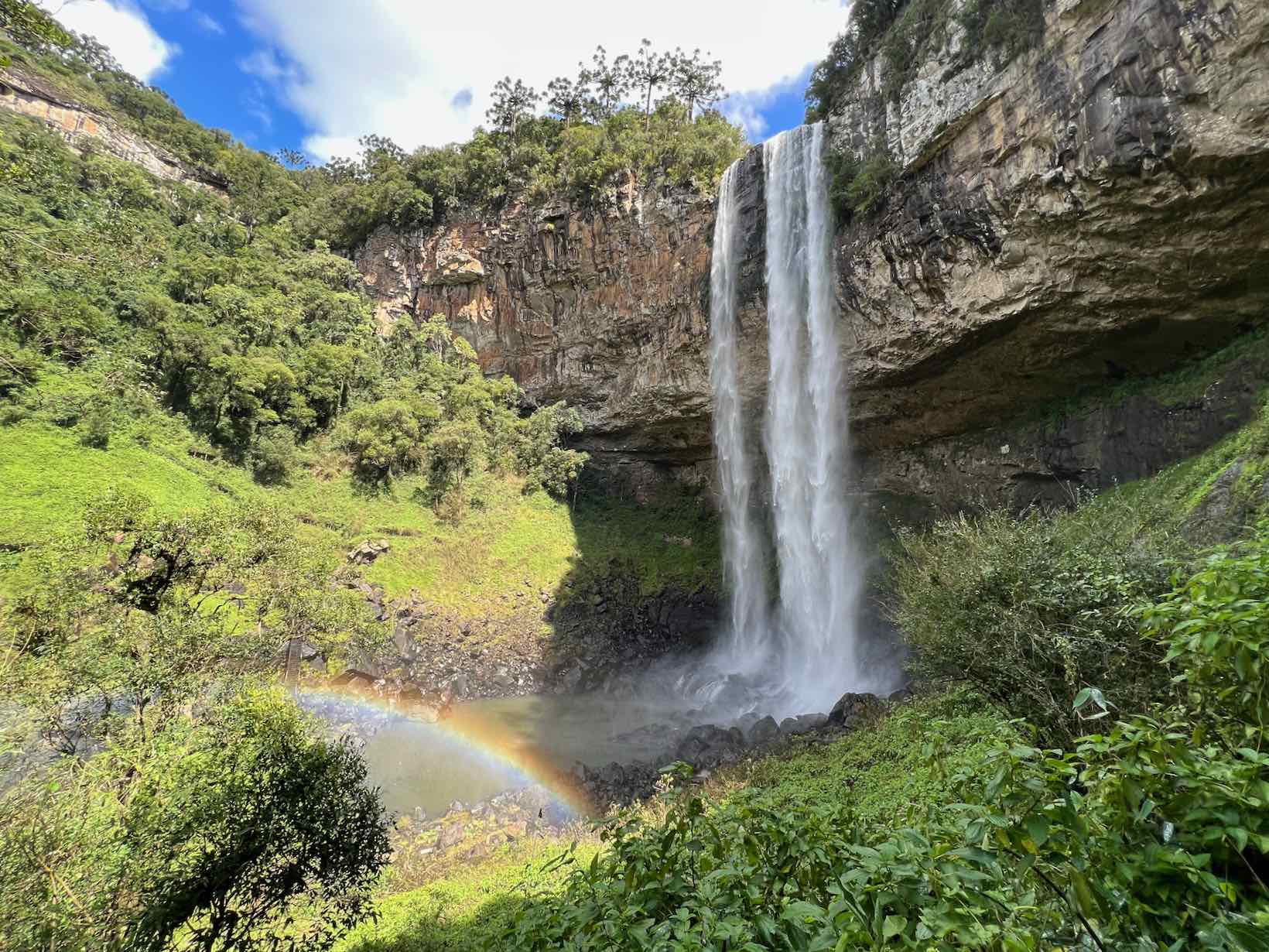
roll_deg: -1.1
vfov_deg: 89.9
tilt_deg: +9.2
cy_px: 476
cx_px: 634
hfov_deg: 106.2
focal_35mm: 13
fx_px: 477
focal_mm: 1.57
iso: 32
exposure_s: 1/192
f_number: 1.8
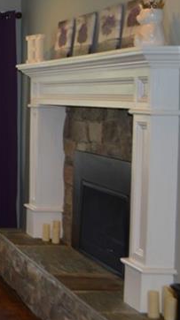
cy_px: 101
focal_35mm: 80
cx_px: -219
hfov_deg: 12.5
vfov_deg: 26.4
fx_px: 680
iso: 400
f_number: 4
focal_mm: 18
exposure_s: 1/60
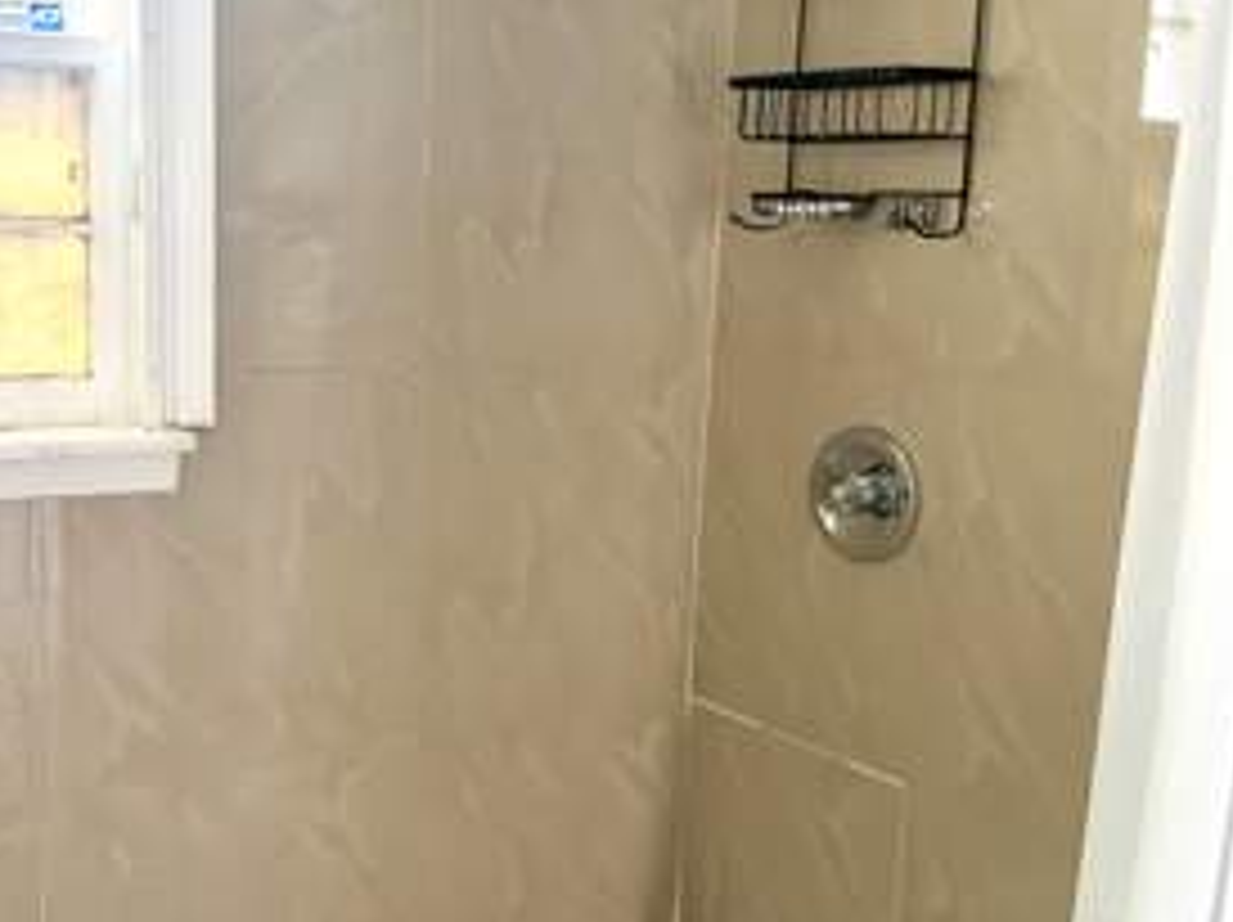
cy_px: 479
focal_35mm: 42
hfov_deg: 43.7
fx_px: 1495
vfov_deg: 34.3
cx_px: 346
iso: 250
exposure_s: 1/60
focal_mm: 6.76
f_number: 1.78
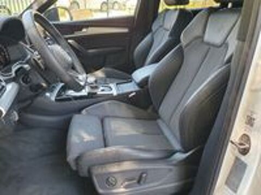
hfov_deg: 67.3
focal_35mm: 26
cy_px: 98
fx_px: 196
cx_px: 130
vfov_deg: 53.1
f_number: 2.4
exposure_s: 1/100
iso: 200
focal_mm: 4.32
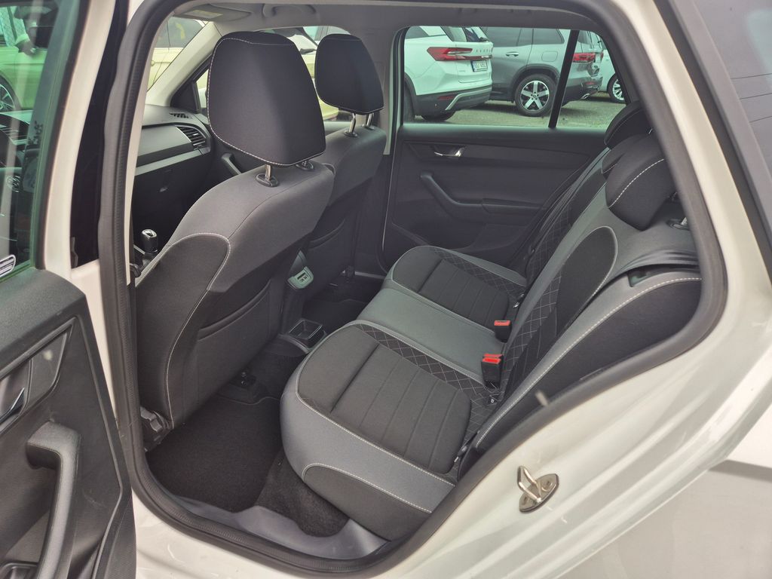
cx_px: 386
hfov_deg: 73.9
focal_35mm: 23
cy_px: 290
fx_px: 513
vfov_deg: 58.9
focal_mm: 5.4
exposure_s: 1/209
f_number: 1.8
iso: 25
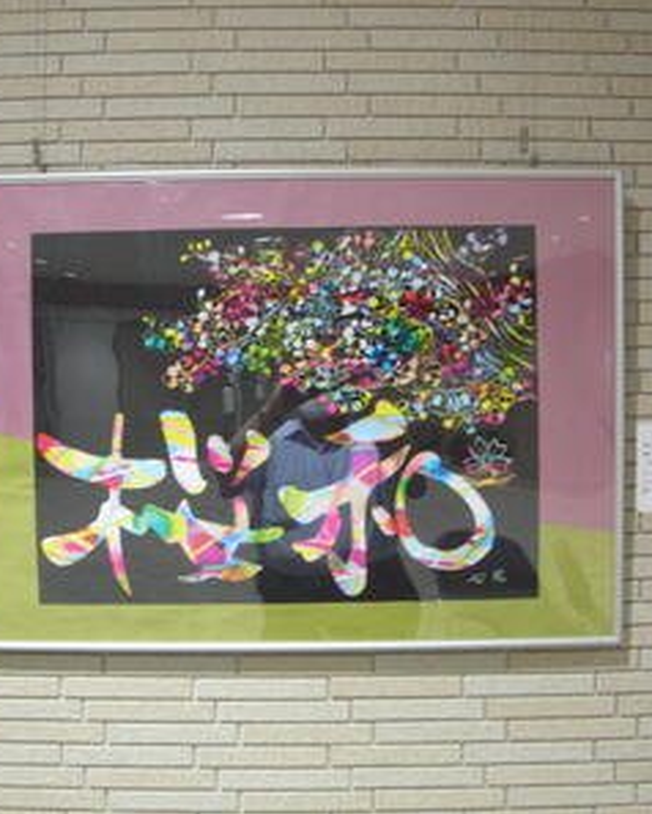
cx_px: 331
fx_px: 1108
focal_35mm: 46
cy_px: 406
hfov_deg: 32.8
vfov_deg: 40.3
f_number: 2.8
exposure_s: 1/6.2
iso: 157
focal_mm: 5.8
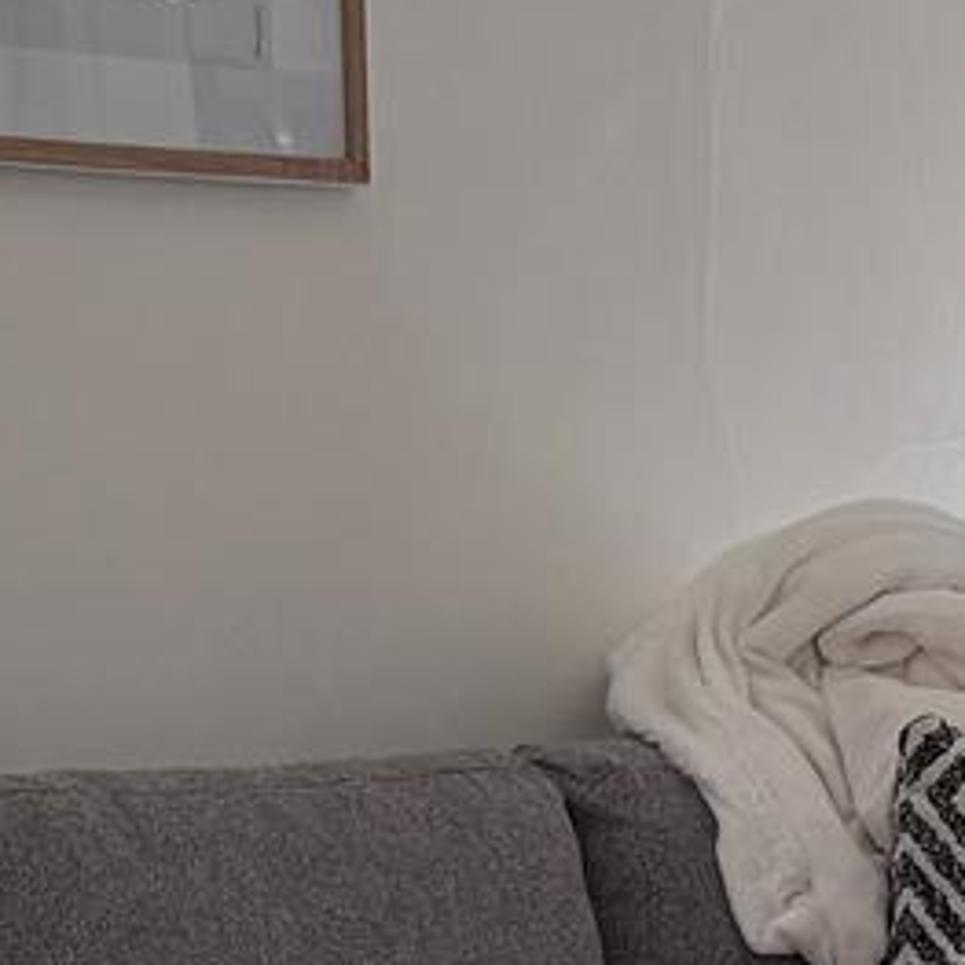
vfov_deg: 10.4
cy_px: 1185
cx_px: 1192
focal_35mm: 165
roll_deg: +1.1
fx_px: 5204
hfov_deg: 10.4
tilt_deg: -6.7
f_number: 1.78
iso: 200
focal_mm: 6.76
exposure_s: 1/143
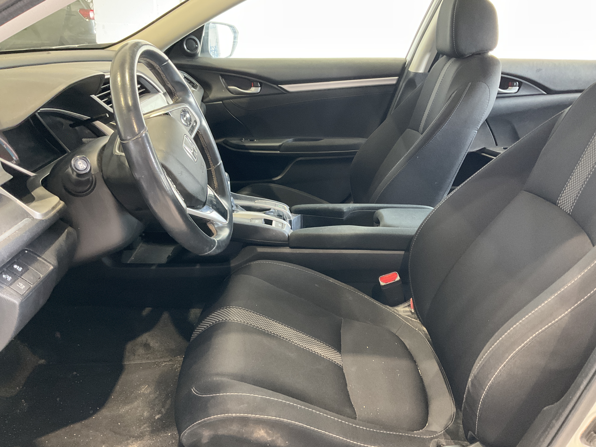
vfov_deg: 48.2
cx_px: 298
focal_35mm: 29
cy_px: 224
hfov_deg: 61.7
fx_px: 499
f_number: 1.8
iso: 320
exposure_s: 1/43
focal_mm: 3
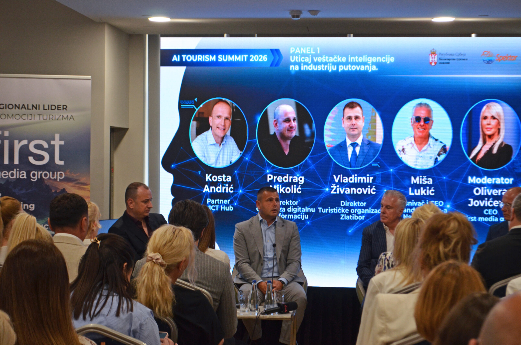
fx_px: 1192
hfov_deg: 24.7
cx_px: 260
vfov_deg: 16.5
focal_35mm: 82
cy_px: 172
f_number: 5.6
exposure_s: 1/60
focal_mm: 55
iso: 800
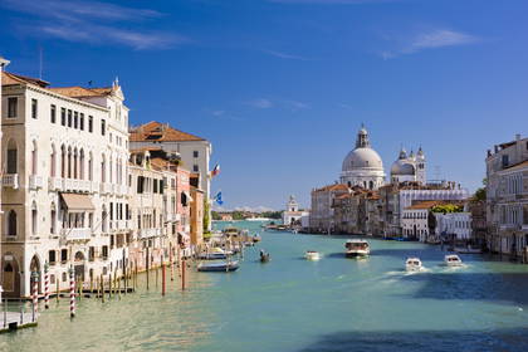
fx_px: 733
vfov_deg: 27.0
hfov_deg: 39.6
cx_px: 264
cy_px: 176
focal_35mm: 50
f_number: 7.1
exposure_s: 1/250
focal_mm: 50
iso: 200
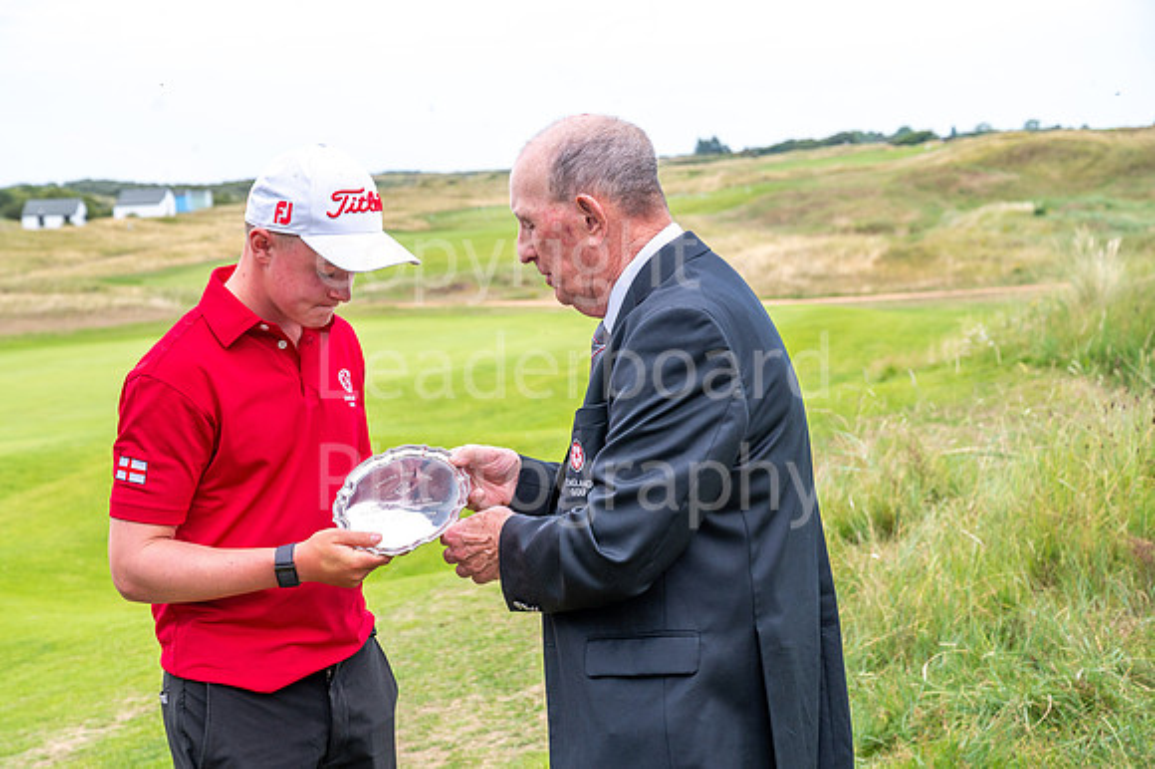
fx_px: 2084
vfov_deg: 20.9
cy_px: 384
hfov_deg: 31.0
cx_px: 578
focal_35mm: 65
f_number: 6.3
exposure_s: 1/200
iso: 400
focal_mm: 65
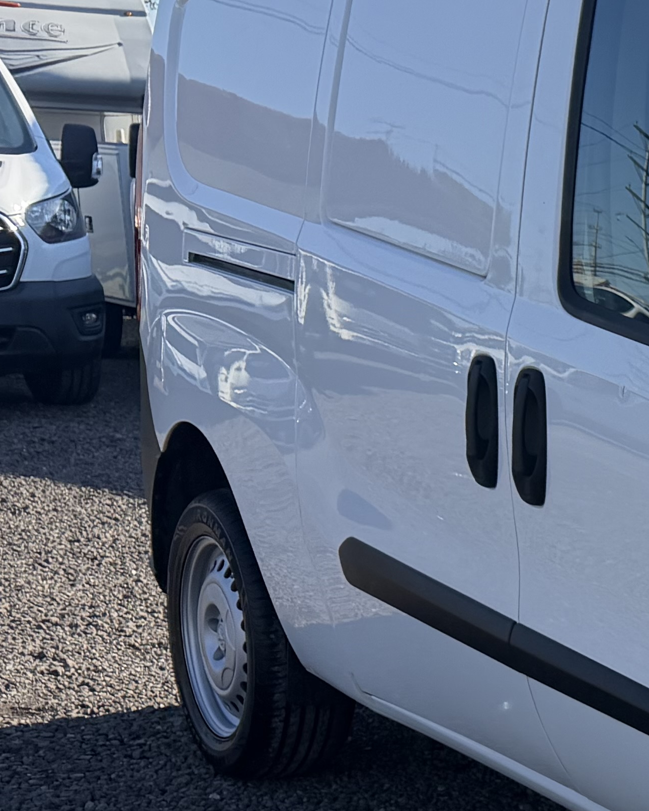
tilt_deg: -11.8
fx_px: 1992
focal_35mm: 83
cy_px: 659
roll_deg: -0.9
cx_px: 1273
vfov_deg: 22.7
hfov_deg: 15.2
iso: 100
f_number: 1.78
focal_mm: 6.76
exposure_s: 1/4405
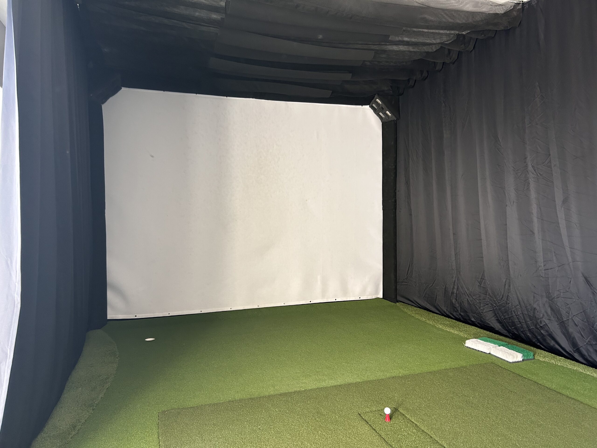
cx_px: 298
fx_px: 448
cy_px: 224
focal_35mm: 26
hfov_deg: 67.3
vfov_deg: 53.1
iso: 200
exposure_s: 1/60
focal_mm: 5.7
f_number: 1.5
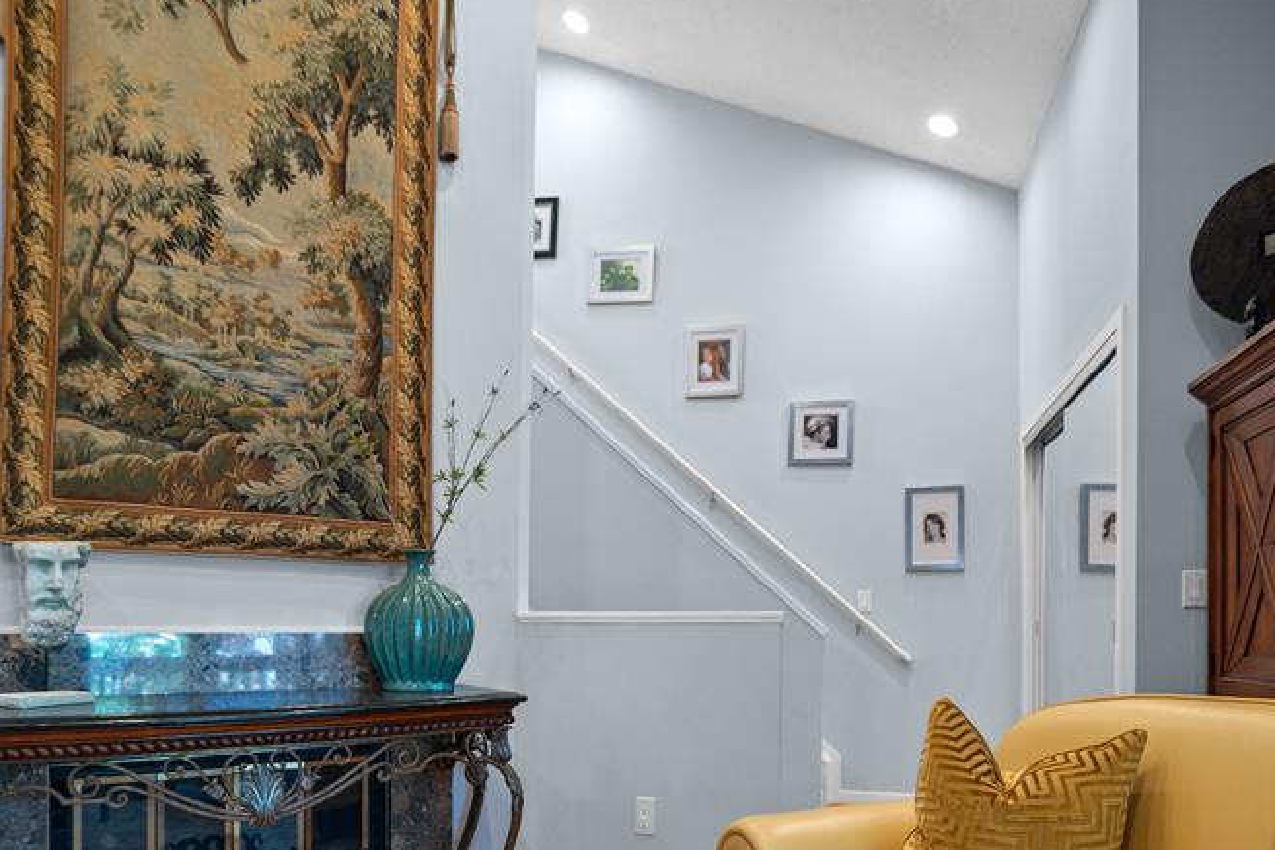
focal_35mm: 25
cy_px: 620
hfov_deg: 71.5
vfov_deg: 49.6
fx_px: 886
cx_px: 652
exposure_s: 1/50
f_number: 2.8
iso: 250
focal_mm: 16
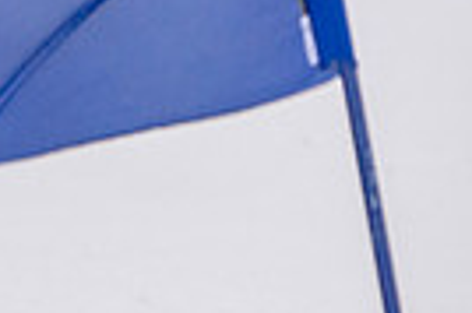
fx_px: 49015
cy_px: 237
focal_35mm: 3743
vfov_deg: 0.4
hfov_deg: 0.6
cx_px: -955
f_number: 6.3
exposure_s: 1/2500
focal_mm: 600
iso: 800
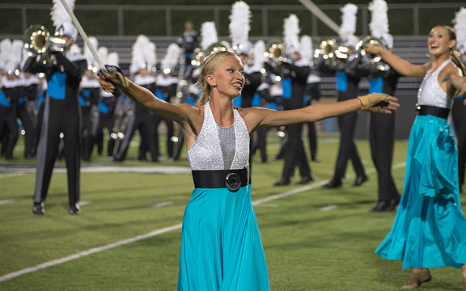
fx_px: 1867
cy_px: 123
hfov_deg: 14.2
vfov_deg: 8.9
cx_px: 247
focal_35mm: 147
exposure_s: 1/160
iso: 1250
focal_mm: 122
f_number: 4.8
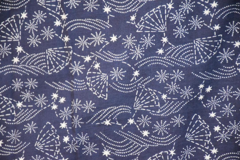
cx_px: 120
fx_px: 1400
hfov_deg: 9.8
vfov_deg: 6.5
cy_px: 80
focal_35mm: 210
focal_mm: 140
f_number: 5.6
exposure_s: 1/125
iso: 6400
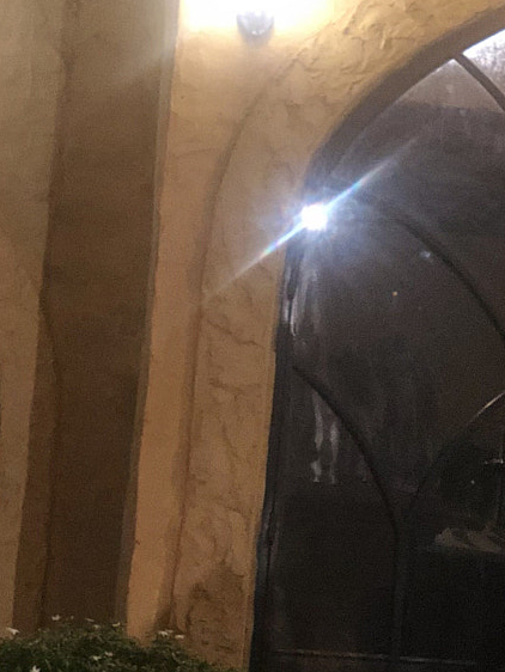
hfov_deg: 9.8
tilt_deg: +7.9
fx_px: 2877
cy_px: 298
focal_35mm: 148
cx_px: 687
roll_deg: -3.8
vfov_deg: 13.3
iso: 160
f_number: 2.4
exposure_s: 1/9
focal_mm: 6
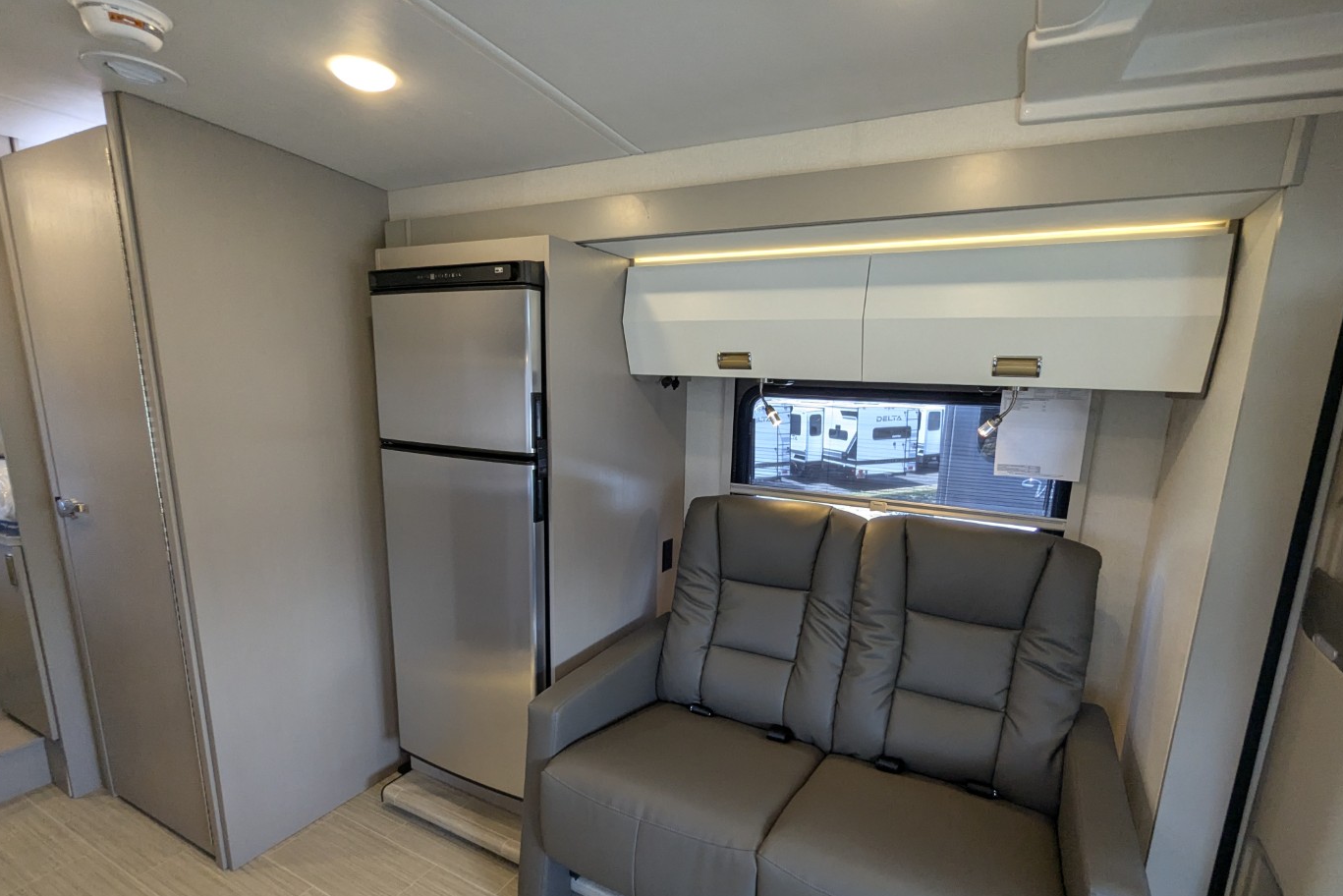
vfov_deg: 70.1
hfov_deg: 93.3
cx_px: 679
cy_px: 515
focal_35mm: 17
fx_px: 634
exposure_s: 1/123
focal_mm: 2.35
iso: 216
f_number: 2.2
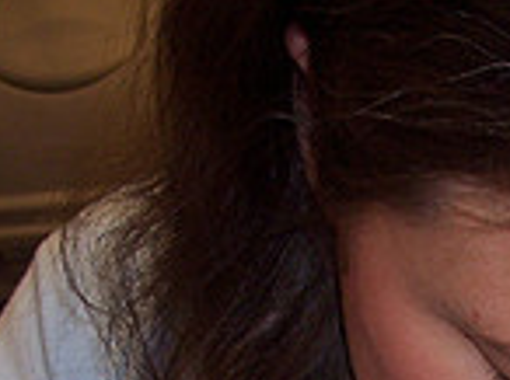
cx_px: 580
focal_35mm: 155
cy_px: 713
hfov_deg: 12.5
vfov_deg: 9.1
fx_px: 2280
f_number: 2.8
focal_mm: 8
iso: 100
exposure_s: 1/60
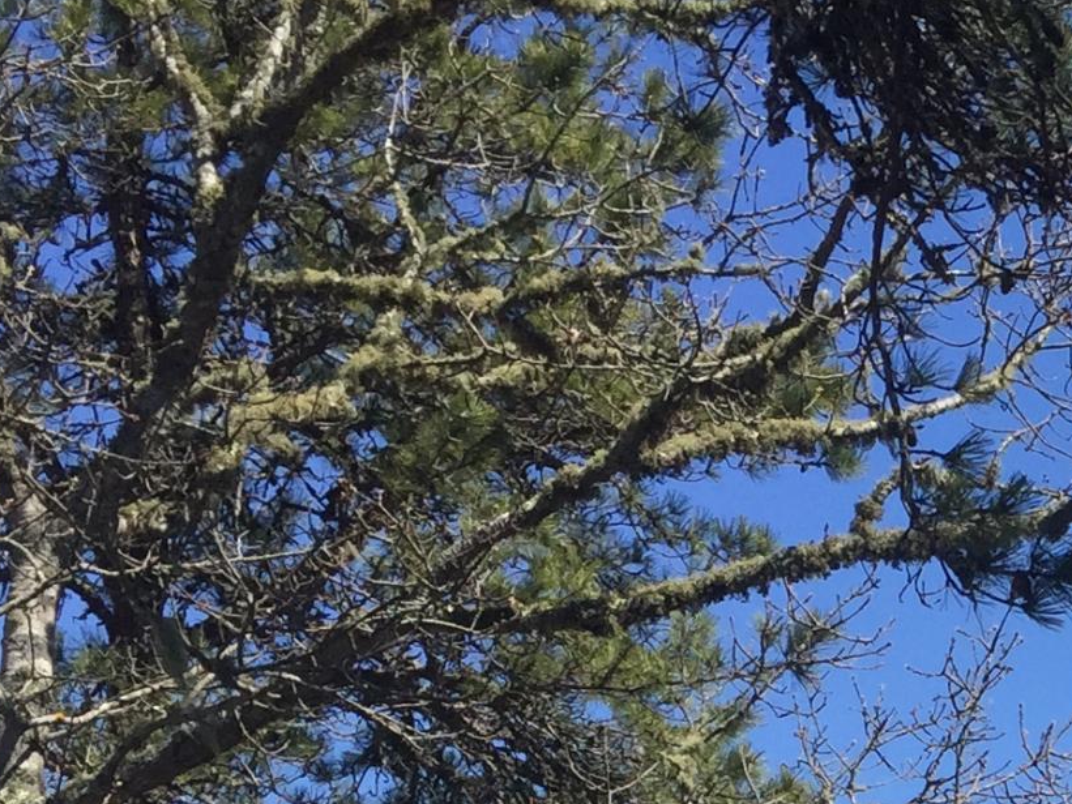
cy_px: 1356
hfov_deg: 17.3
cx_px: 1440
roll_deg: +0.5
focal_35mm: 106
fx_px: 3283
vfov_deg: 12.9
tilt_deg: +1.9
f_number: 2.2
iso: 32
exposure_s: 1/1721
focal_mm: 4.15
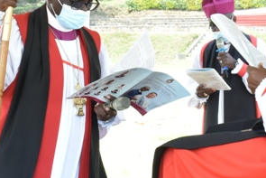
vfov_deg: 12.2
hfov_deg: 18.2
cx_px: 173
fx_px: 828
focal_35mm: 112
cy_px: 77
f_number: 10
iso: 800
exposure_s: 1/125
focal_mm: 22
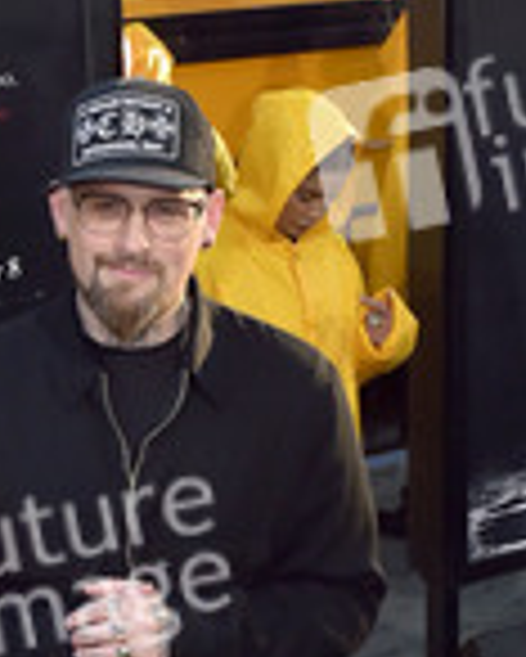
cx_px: 133
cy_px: 810
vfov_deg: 17.6
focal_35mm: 103
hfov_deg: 14.9
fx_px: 2002
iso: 500
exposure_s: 1/320
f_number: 6.3
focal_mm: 40
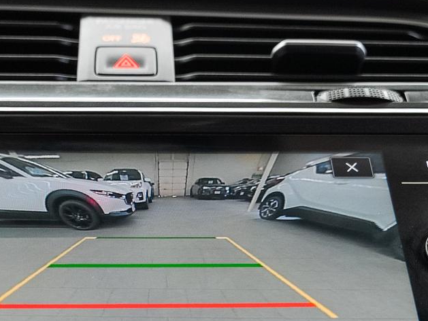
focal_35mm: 75
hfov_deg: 25.9
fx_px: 927
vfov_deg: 19.0
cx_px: 151
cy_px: 332
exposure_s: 1/40
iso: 1000
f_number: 3.5
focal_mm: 26.6
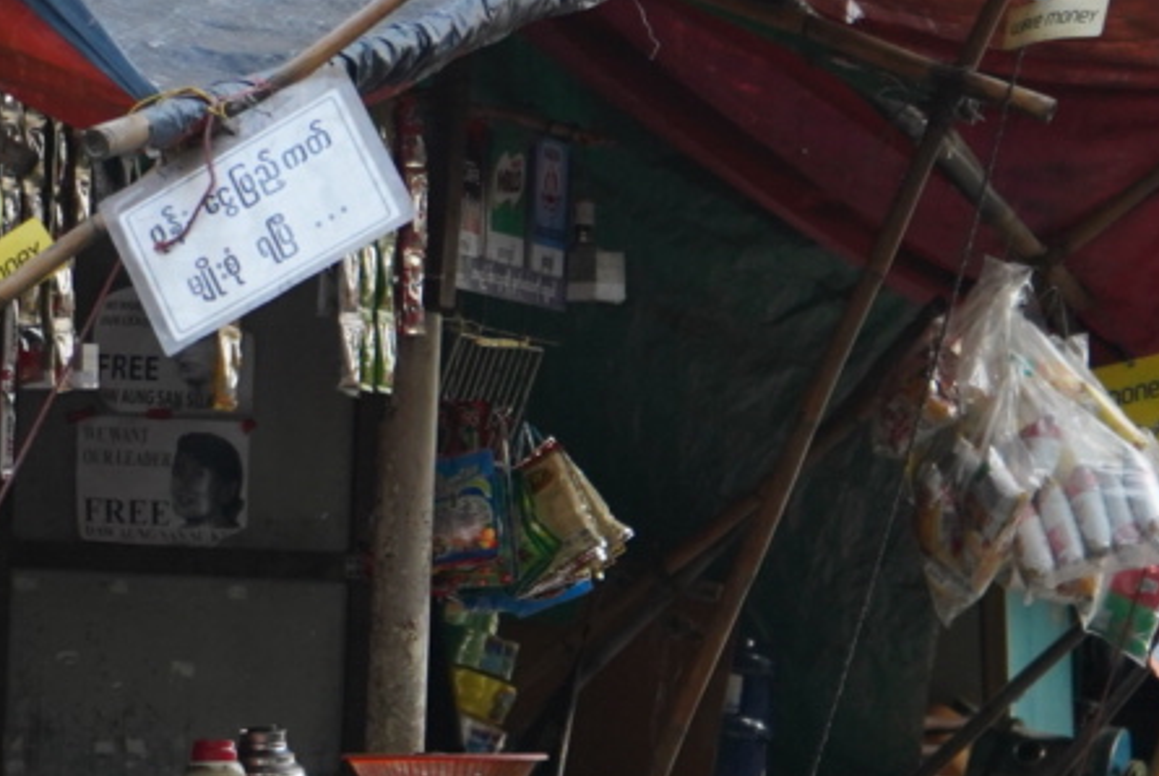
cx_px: 461
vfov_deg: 5.4
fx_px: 8188
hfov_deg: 8.1
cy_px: 234
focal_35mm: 254
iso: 1250
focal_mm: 70
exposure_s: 1/250
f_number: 5.6
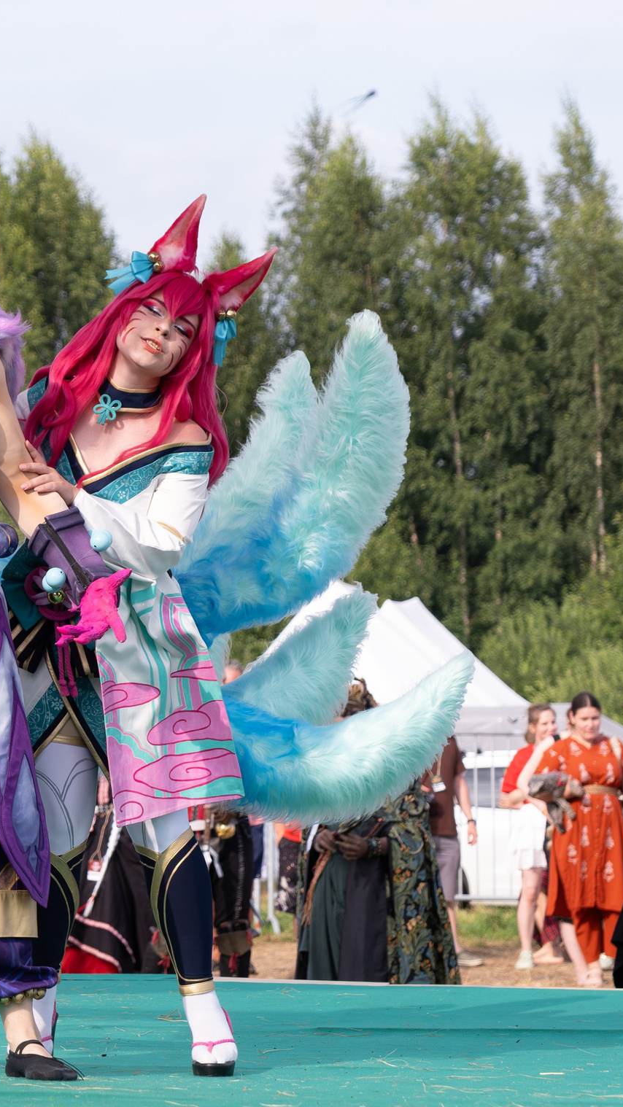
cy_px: 504
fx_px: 3788
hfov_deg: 9.3
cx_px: -93
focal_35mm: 129
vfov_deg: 16.6
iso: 250
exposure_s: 1/1000
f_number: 4
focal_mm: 48.5
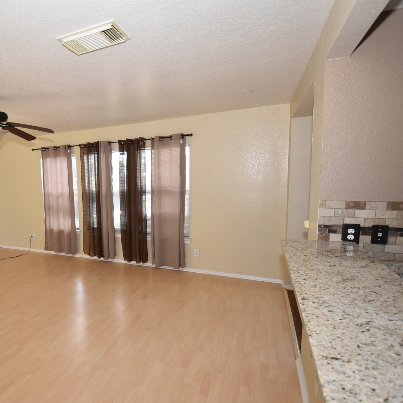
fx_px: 263
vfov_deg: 74.8
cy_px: 205
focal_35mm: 20
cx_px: 113
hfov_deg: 71.0
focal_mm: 10
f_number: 4
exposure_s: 1/125
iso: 800
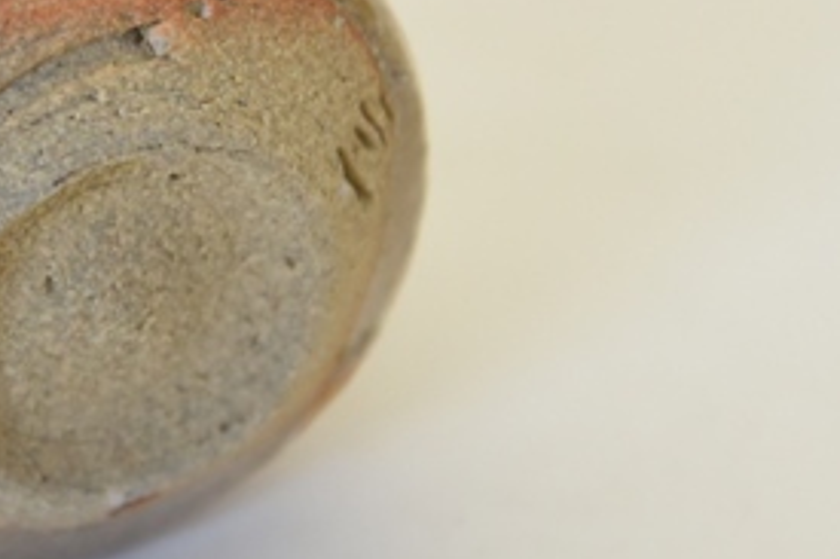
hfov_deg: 10.3
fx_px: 4617
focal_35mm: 198
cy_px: 64
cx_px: -31
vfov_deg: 6.9
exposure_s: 1/250
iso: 1250
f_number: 4
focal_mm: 85
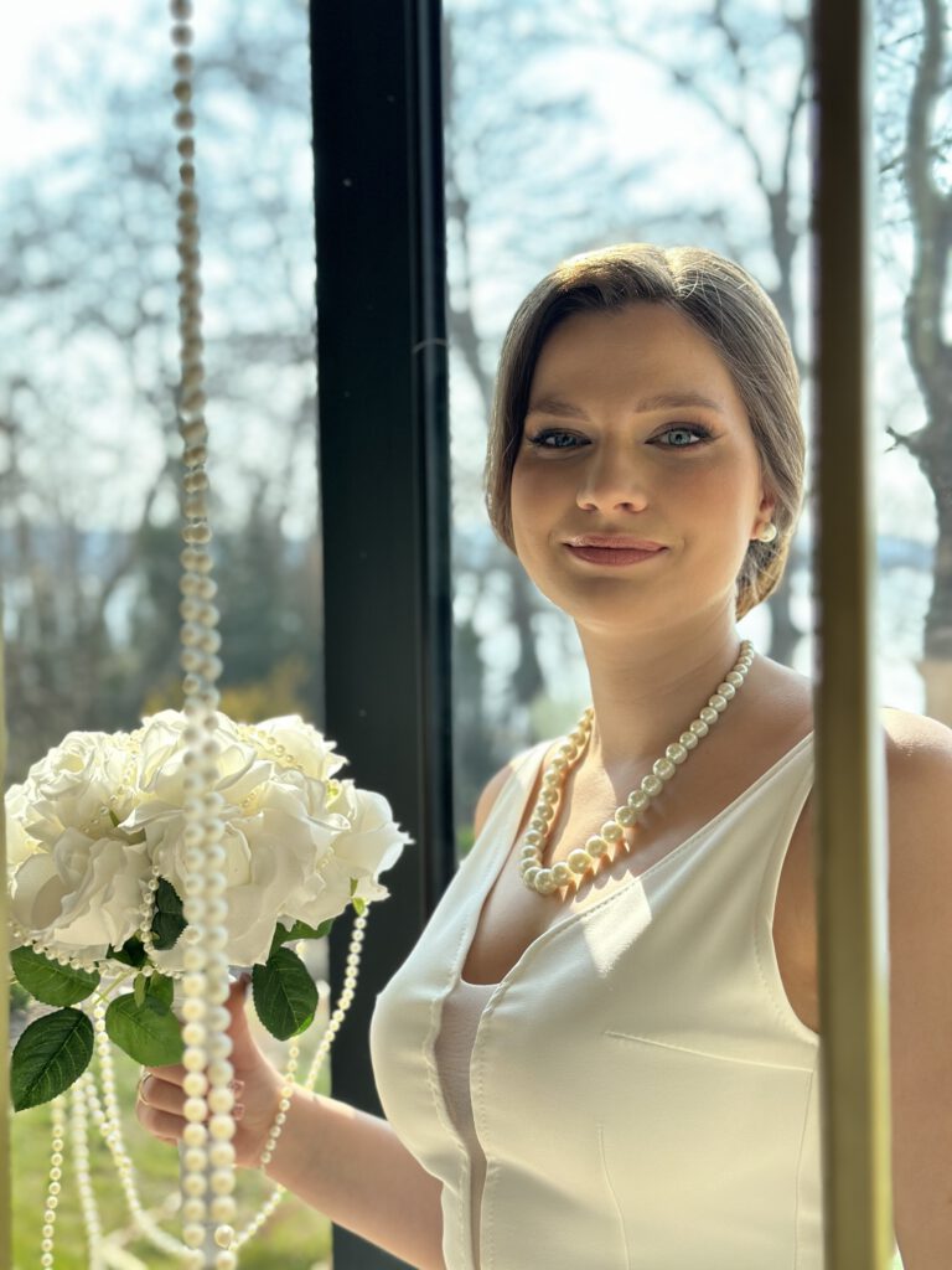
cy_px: 635
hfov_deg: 30.3
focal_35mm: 48
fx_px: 1760
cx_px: 476
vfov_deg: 39.7
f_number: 1.78
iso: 80
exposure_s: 1/880
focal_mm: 6.86
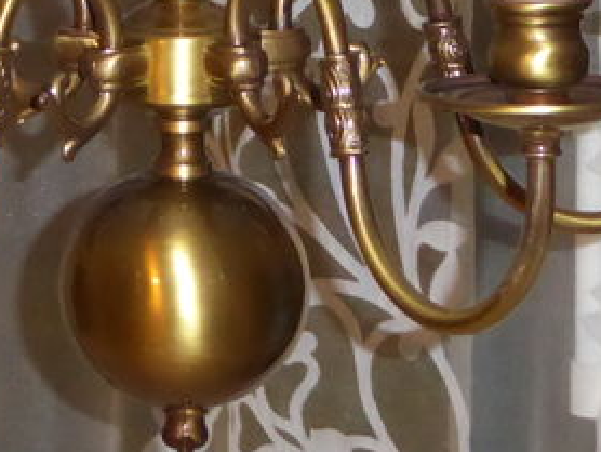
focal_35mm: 205
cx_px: -54
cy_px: -236
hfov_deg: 9.6
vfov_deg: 7.1
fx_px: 3562
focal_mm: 10.3
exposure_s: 1/60
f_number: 4.2
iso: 800
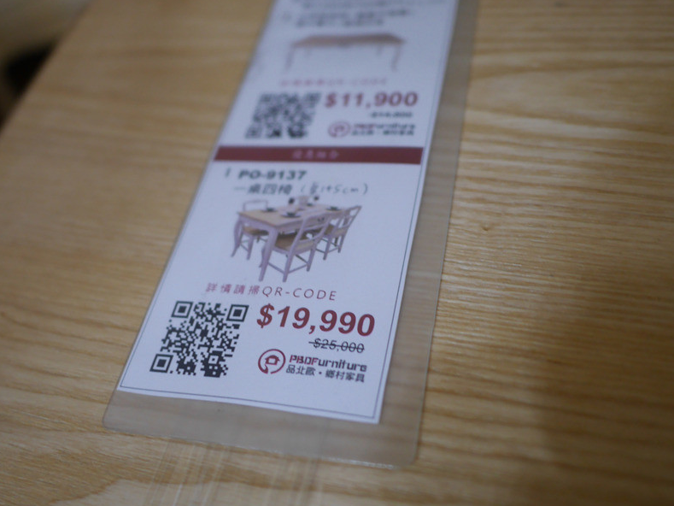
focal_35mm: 38
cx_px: 314
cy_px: 256
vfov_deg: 37.7
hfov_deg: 48.9
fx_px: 740
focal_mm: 15
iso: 640
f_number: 1.7
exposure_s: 1/60
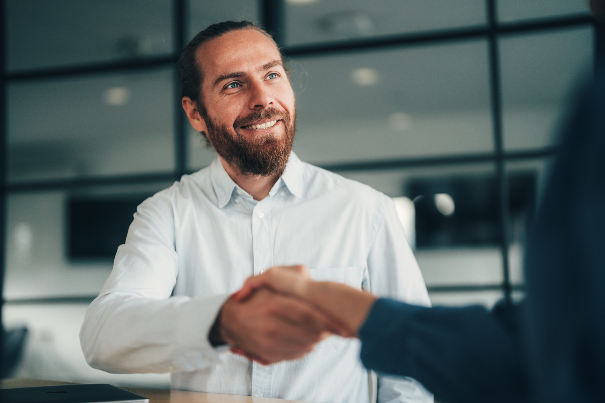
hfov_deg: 39.6
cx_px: 302
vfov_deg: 27.0
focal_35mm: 50
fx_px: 840
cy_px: 202
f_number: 1.2
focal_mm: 50
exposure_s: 1/400
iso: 200
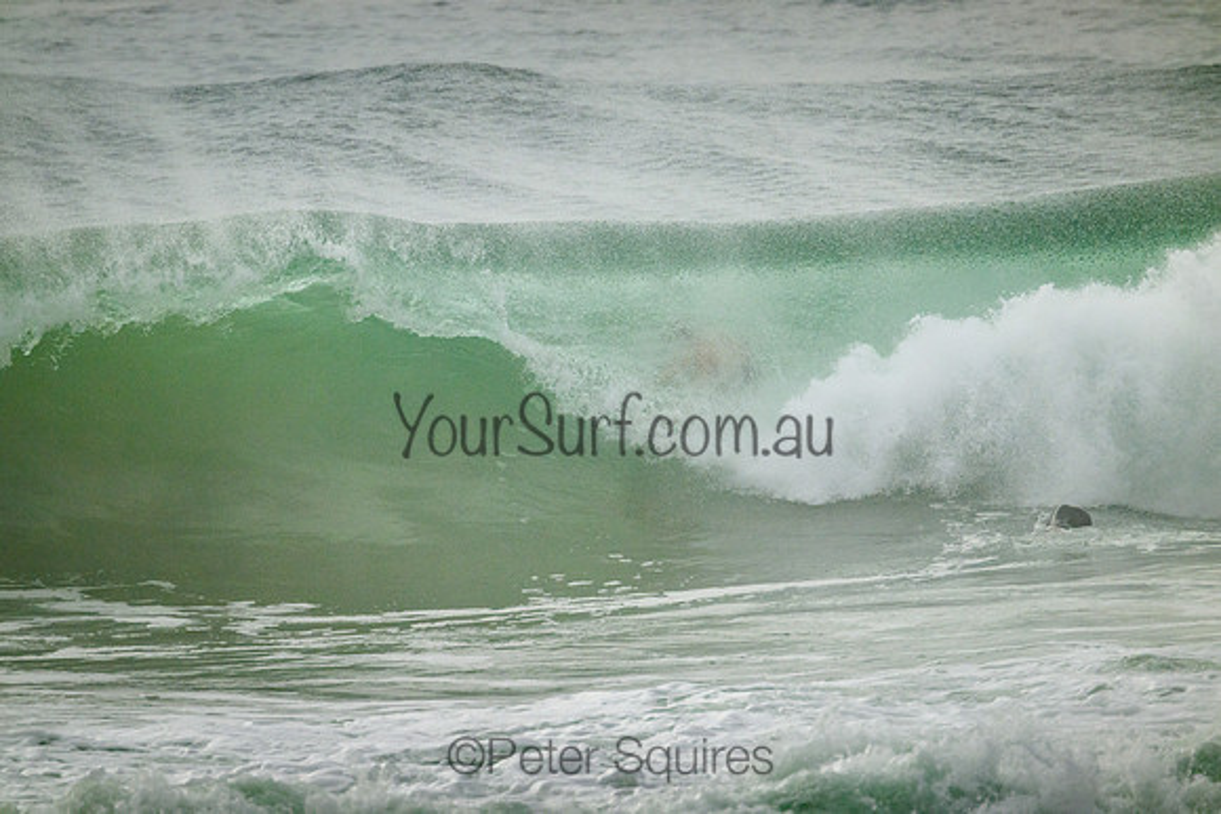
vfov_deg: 1.7
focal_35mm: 800
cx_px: 610
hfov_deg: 2.6
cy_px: 407
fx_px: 27138
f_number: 11
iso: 1600
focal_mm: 800
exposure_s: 1/2500
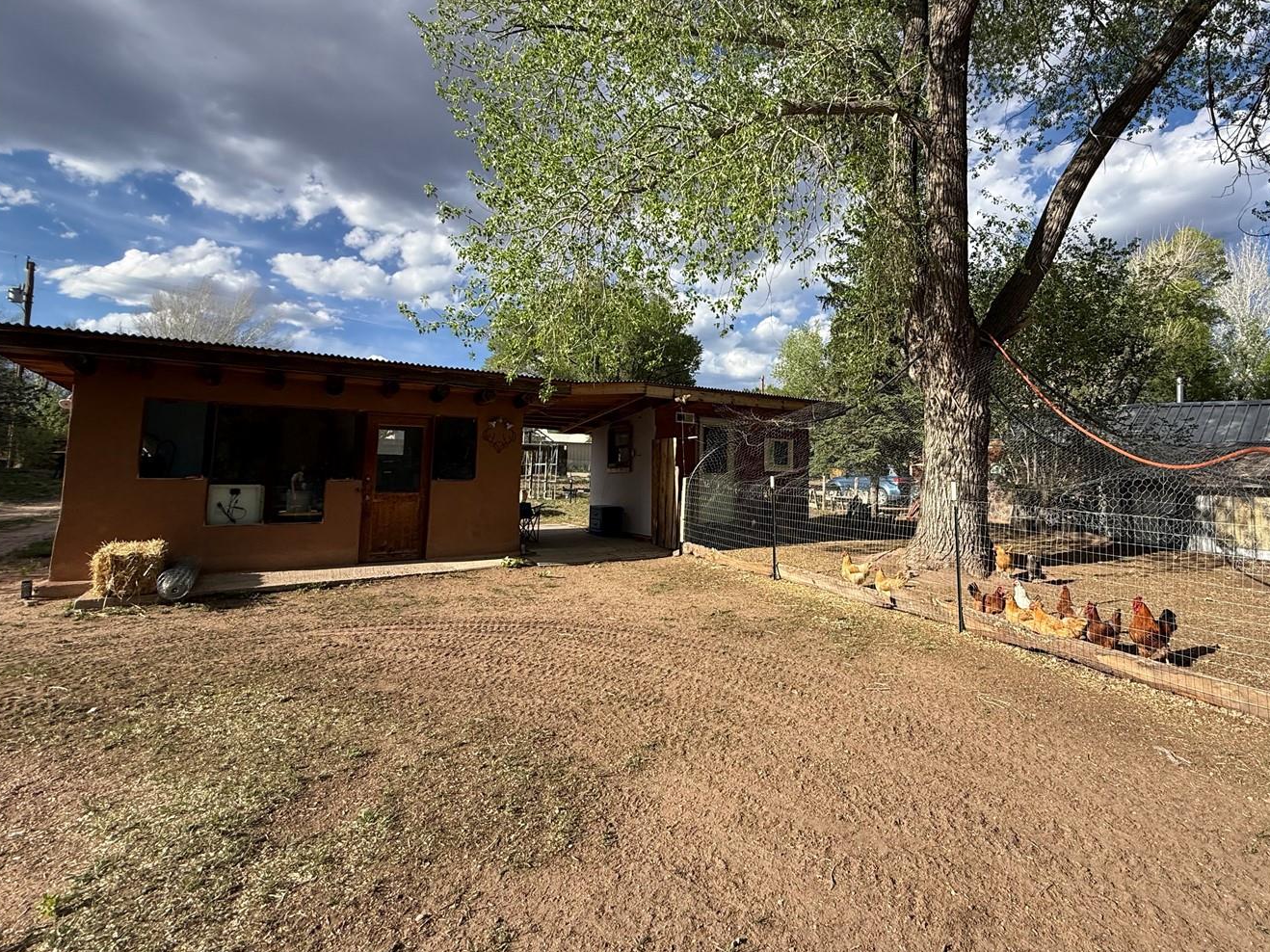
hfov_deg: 89.9
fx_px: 624
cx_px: 758
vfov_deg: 74.5
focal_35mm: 17
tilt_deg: +3.8
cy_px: 424
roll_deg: +0.2
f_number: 2.2
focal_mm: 2.22
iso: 50
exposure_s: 1/1259
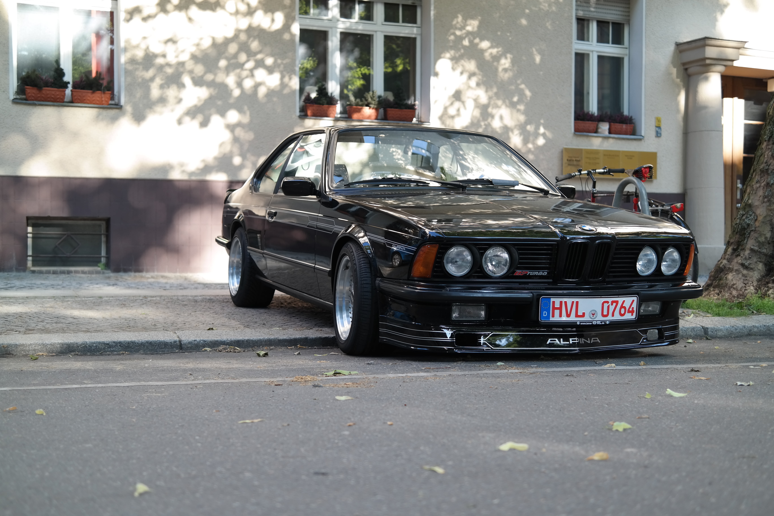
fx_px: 989
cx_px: 387
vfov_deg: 29.2
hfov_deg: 42.7
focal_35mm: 46
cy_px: 258
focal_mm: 30
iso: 100
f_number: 2.2
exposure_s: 1/160
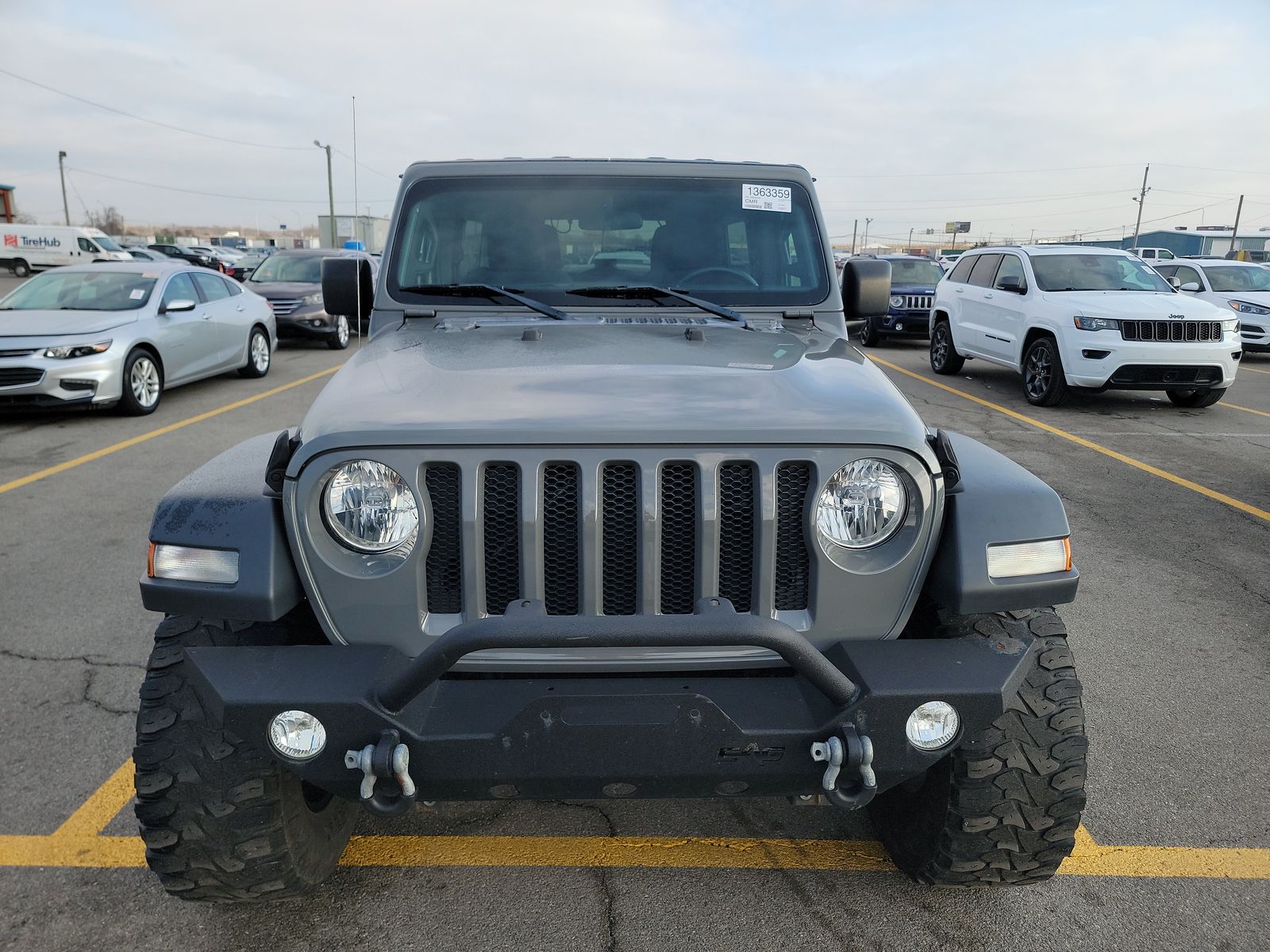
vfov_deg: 56.8
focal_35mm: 24
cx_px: 635
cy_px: 476
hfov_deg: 71.6
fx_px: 881
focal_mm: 6.7
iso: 50
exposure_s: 1/384
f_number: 1.8
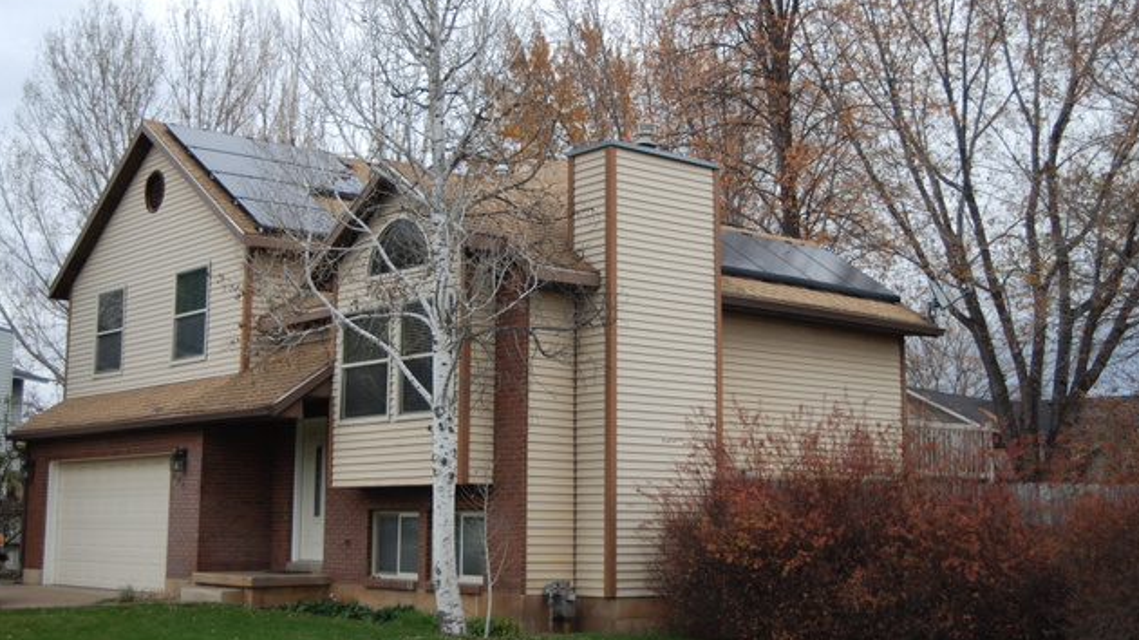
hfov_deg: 41.7
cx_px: 573
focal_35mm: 50
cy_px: 280
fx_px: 1496
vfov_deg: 24.1
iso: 200
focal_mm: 31
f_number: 4.5
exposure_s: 1/320
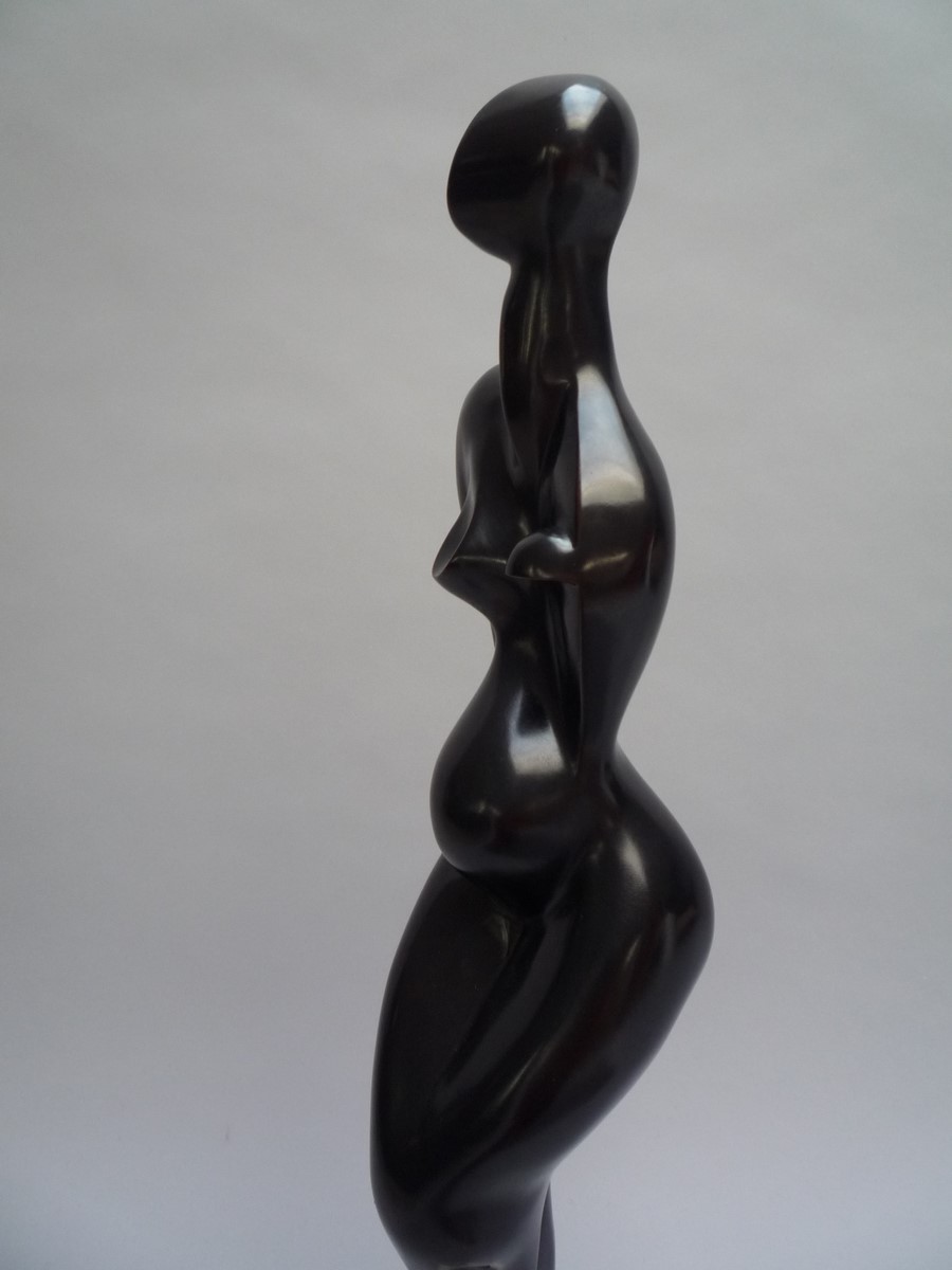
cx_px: 476
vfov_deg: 60.0
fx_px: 1100
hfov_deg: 46.8
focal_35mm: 30
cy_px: 635
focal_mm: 5.2
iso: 160
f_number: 3.3
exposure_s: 1/30
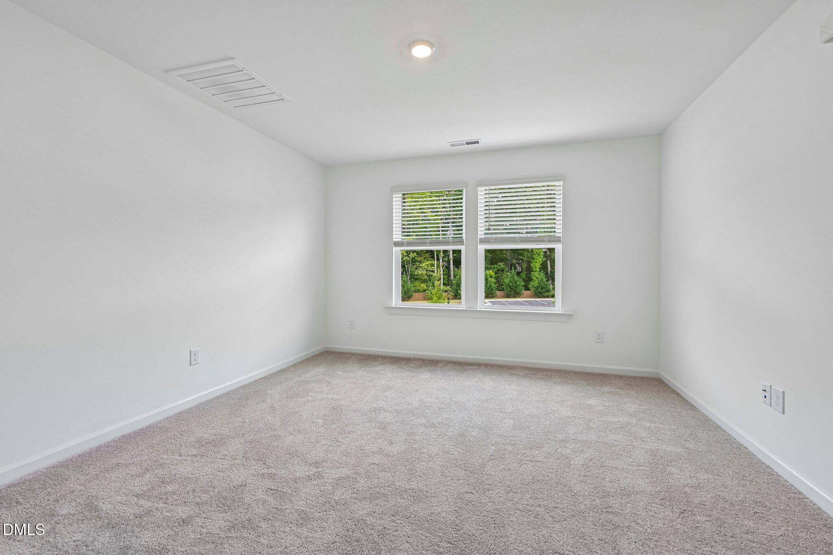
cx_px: 416
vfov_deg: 81.2
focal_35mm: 14
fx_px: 324
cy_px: 278
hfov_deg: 104.3
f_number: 8
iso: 140
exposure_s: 1/40
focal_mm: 14
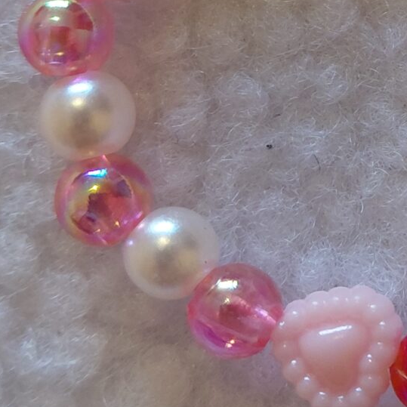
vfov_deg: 16.2
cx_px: 625
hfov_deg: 15.2
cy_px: -19
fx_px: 1397
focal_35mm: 105
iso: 250
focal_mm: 4.69
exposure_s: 1/50.1
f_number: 1.8
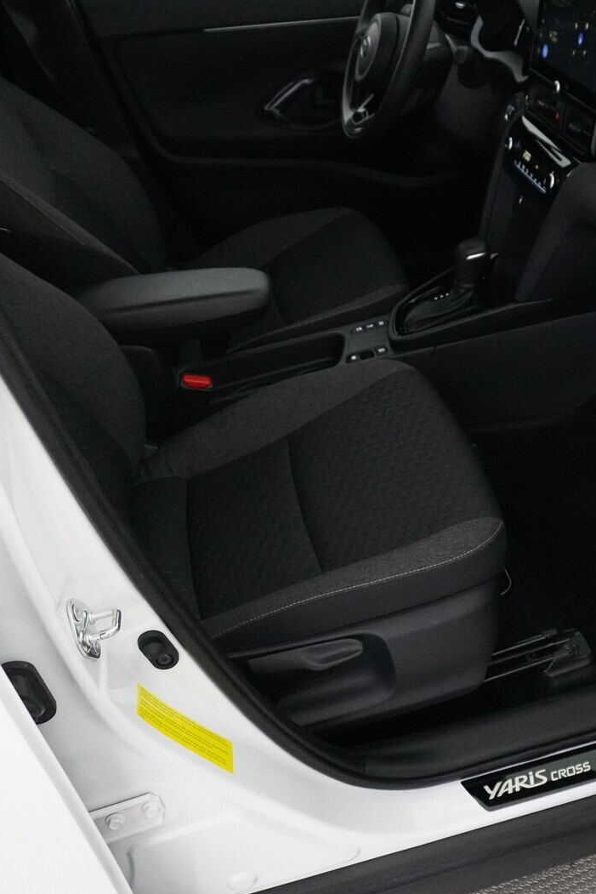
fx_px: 918
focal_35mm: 37
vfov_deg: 51.9
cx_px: 418
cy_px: 439
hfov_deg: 35.4
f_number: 3.5
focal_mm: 16
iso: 6400
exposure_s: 1/125
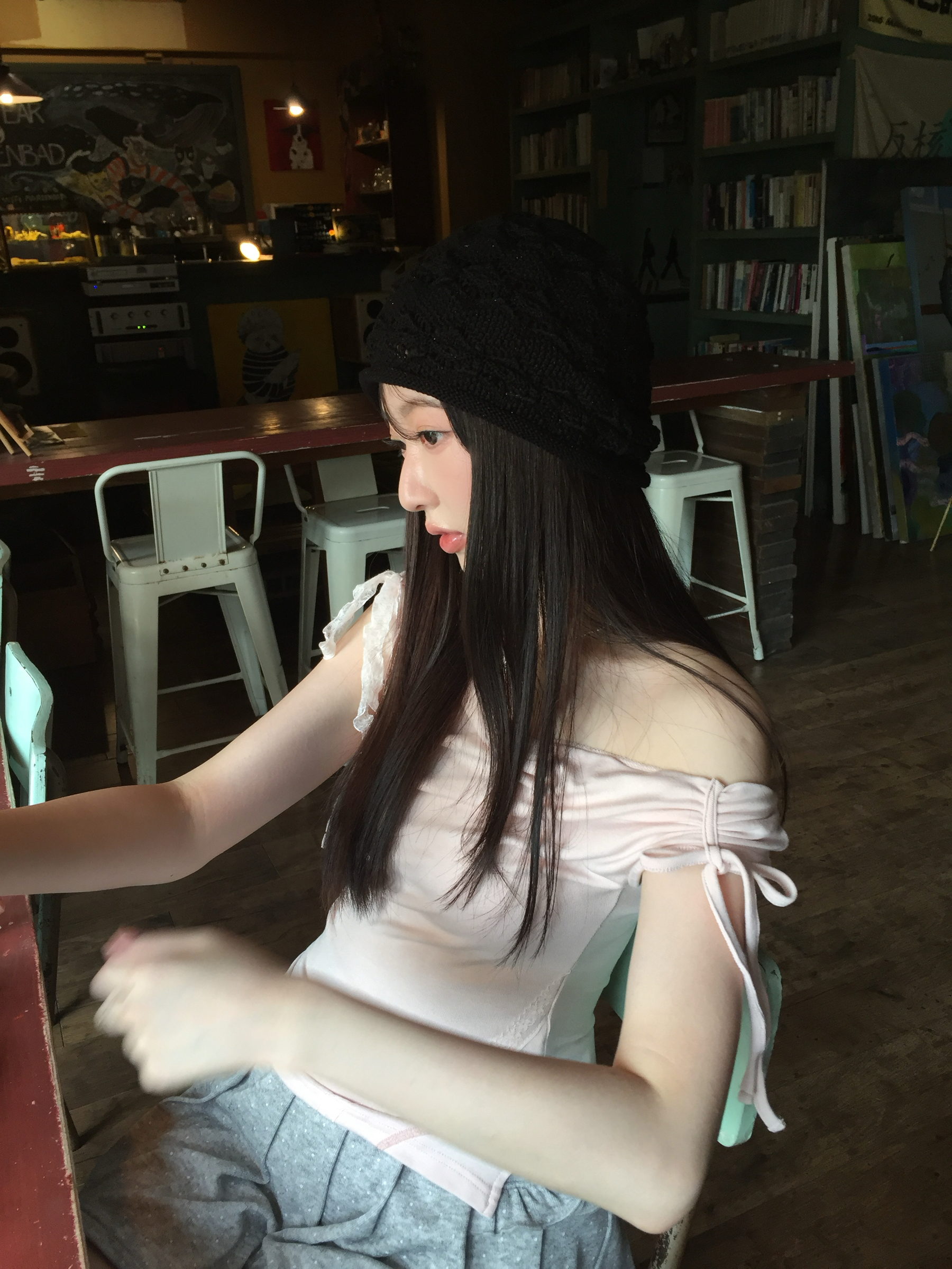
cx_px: 476
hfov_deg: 48.2
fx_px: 1063
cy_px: 634
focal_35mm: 29
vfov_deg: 61.7
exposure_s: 1/40
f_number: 2.2
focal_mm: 4.15
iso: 32
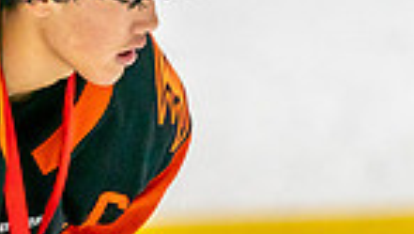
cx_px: -8
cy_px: 489
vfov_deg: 1.5
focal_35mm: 827
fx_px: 9087
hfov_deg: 2.6
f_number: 2.8
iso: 3200
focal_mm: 200
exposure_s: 1/1250
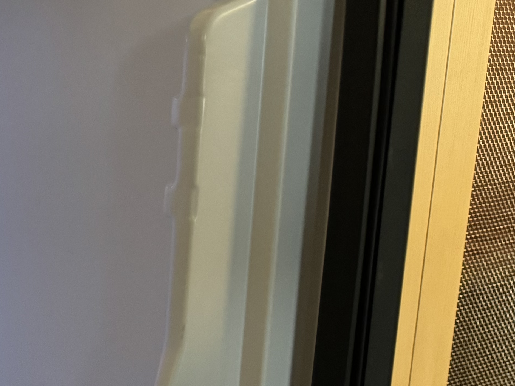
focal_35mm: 73
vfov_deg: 19.7
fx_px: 1086
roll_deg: +1.6
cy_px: 368
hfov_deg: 22.1
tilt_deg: -14.9
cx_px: -259
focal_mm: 6.76
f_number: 1.78
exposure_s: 1/60
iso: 640
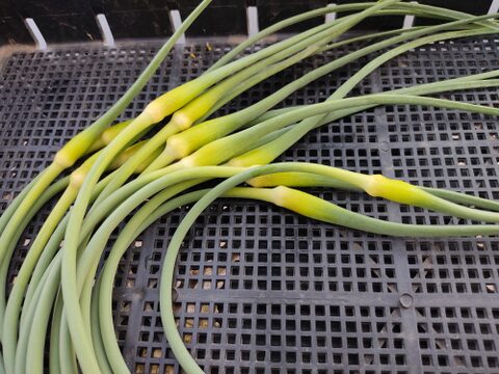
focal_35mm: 26
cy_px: 187
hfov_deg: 67.3
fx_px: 375
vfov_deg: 53.1
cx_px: 250
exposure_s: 1/33
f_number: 1.79
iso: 142
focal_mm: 4.74
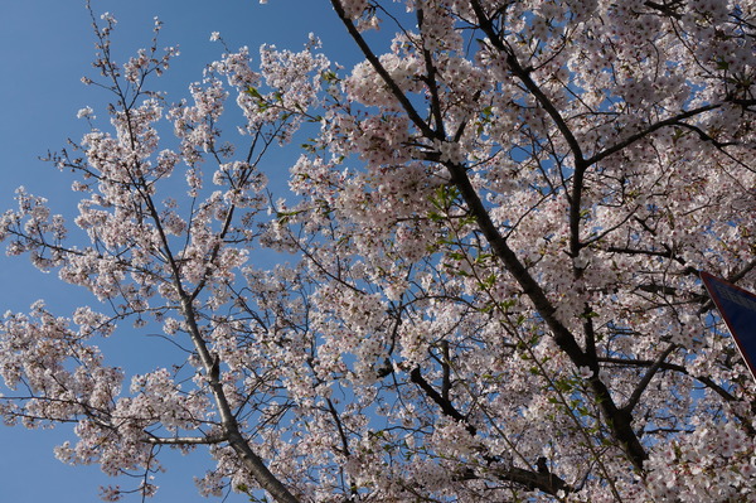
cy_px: 252
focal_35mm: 33
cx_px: 378
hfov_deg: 57.3
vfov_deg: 39.9
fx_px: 692
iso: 100
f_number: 9
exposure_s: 1/250
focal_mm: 22
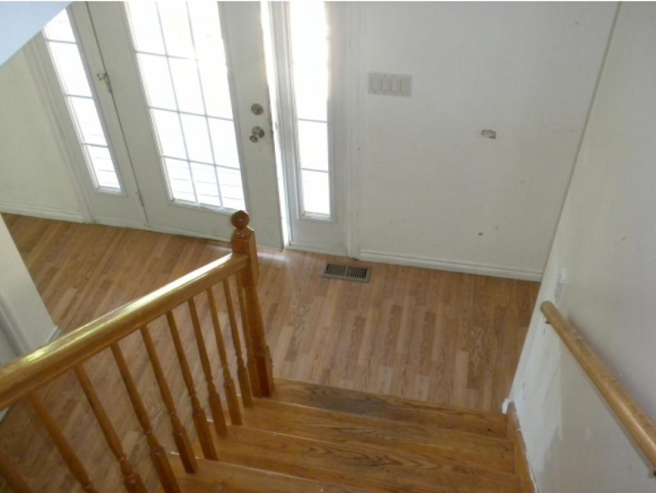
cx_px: 328
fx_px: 702
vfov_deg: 38.7
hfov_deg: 50.1
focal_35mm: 37
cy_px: 246
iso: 400
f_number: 3.5
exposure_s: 1/30
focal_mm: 6.6
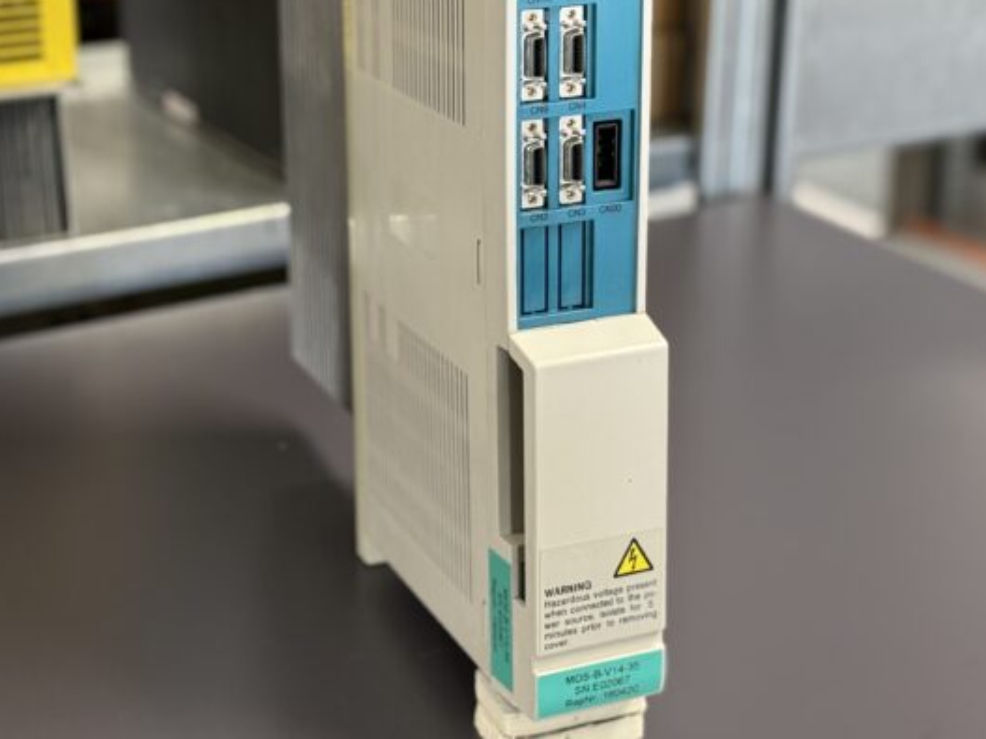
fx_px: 1993
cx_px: 470
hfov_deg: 27.8
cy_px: 230
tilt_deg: -19.9
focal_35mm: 70
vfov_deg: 20.9
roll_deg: -0.9
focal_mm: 6.76
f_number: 1.78
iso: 250
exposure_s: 1/50
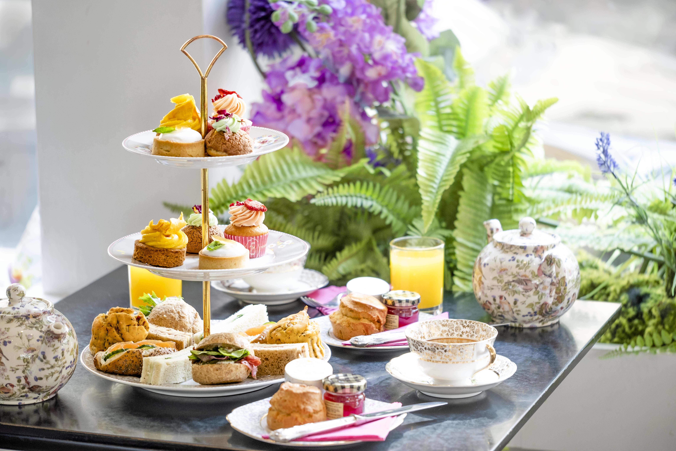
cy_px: 226
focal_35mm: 120
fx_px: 2253
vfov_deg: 11.4
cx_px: 338
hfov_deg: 17.1
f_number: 2.8
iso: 200
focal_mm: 80
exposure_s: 1/125
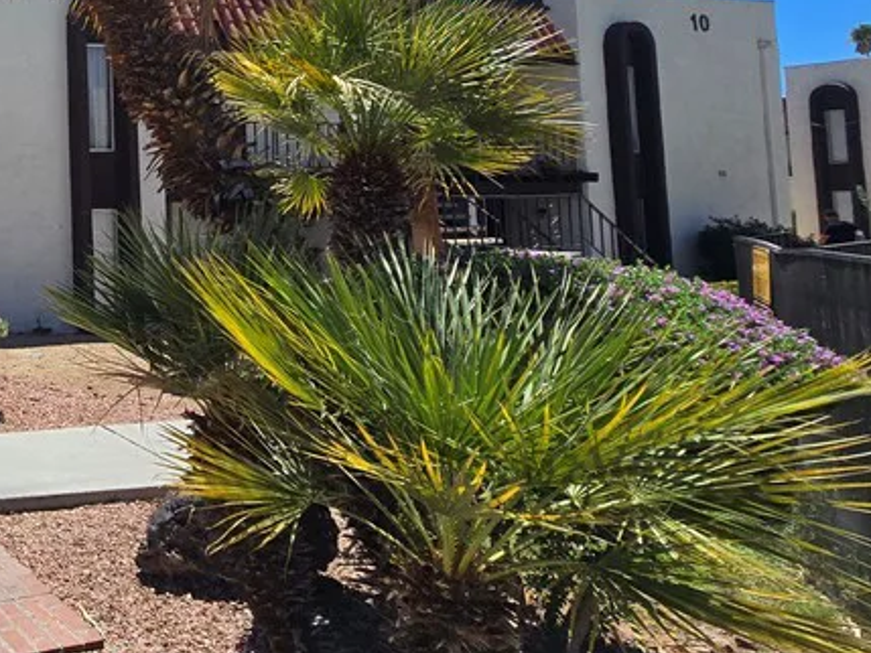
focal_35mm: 31
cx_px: -130
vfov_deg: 43.7
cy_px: 150
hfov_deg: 42.6
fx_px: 780
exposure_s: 1/2517
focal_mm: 2.2
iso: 50
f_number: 2.2
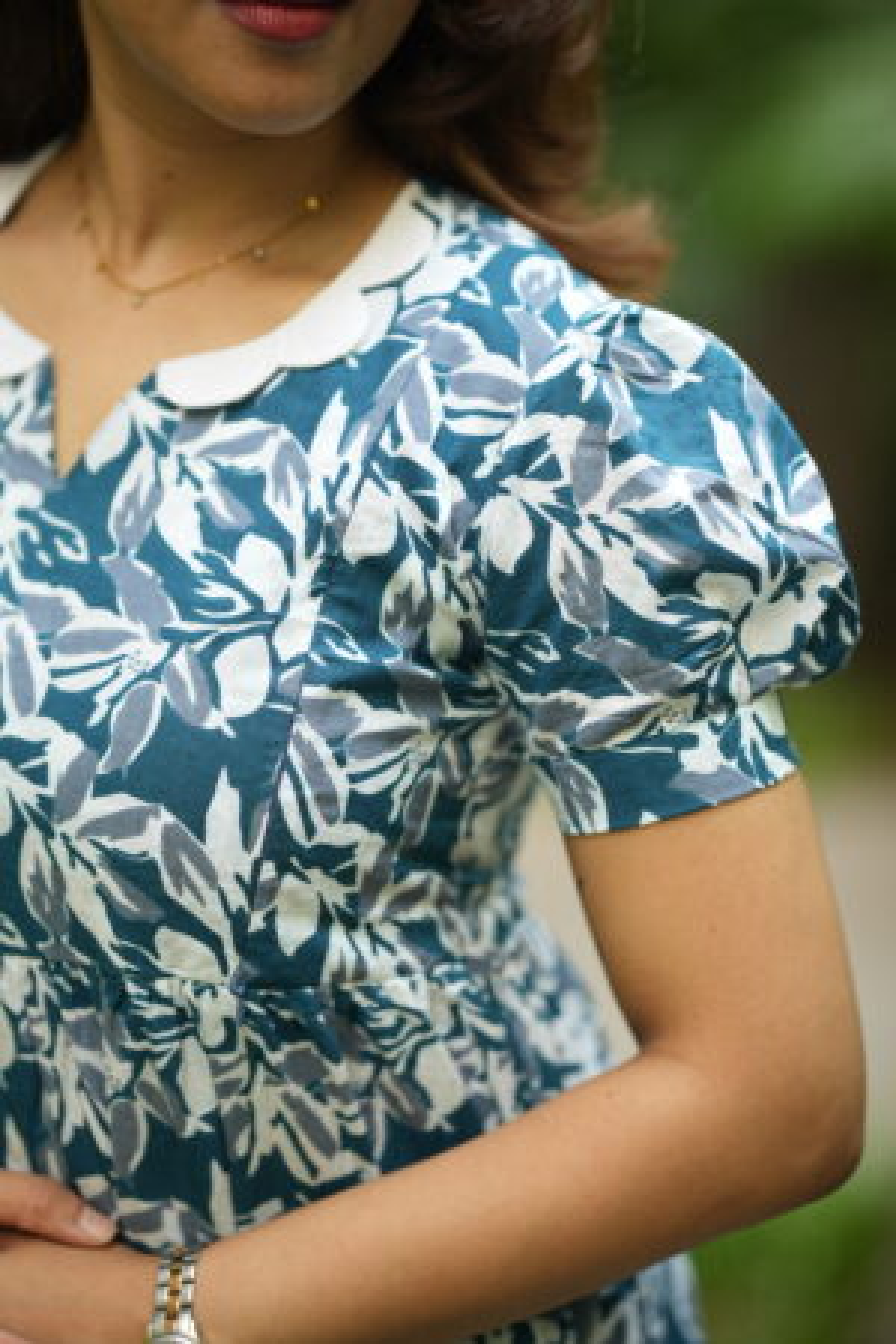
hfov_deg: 16.1
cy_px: 672
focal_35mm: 85
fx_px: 3173
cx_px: 448
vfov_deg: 23.9
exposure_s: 1/320
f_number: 1.4
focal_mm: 85
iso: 200
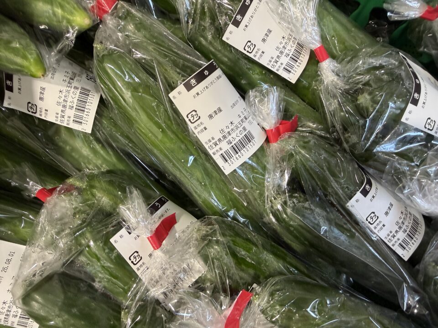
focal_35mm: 24
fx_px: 304
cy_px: 164
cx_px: 219
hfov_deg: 71.6
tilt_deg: -68.8
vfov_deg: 56.8
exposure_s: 1/60
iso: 250
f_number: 2.2
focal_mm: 2.22
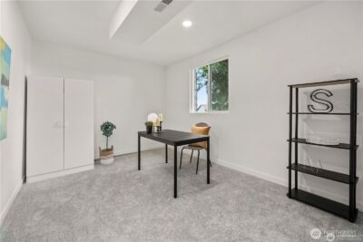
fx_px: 141
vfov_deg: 81.3
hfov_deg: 104.2
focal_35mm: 14
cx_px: 182
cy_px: 121
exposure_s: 1/60
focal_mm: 14
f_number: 7.1
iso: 125
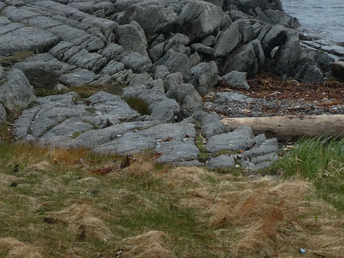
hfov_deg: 11.9
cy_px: -39
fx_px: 1650
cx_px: 88
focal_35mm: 166
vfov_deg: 8.9
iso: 80
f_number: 4.1
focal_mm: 9.6
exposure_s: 1/250
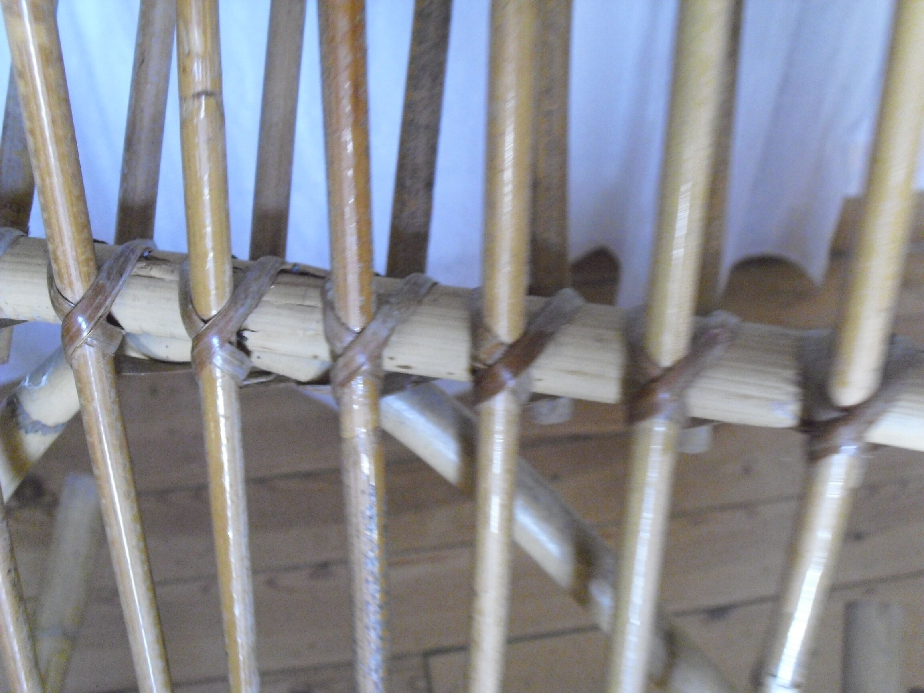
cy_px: 346
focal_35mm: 36
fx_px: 961
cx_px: 462
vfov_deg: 39.7
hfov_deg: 51.4
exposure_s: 1/60
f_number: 3.1
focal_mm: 6.3
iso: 800
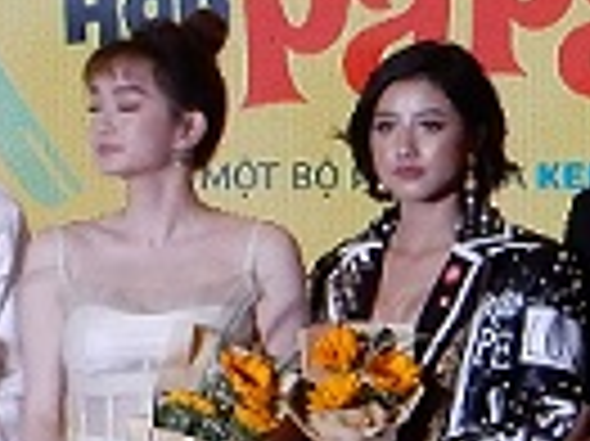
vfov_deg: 2.7
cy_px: -22
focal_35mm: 555
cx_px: 248
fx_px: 9451
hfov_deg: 3.6
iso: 360
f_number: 5.3
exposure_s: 1/30
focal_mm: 14.9
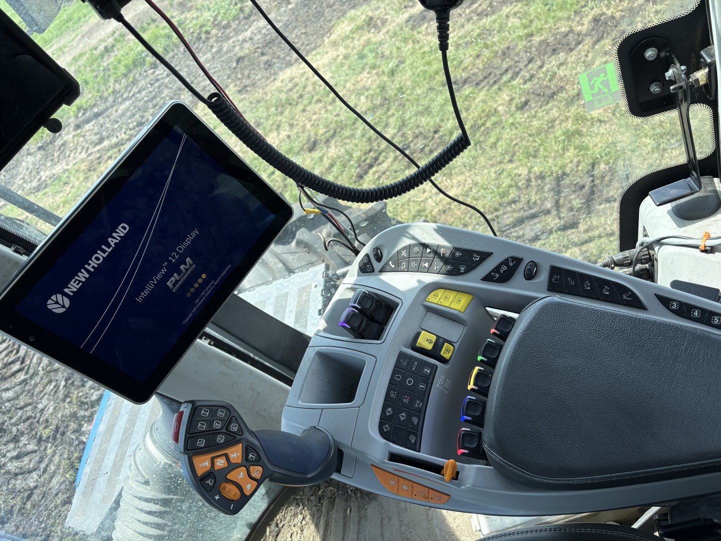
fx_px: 542
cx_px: 360
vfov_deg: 53.1
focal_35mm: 26
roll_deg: +39.4
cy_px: 270
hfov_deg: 67.3
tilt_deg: -44.8
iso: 50
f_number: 1.6
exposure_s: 1/731
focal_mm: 5.96
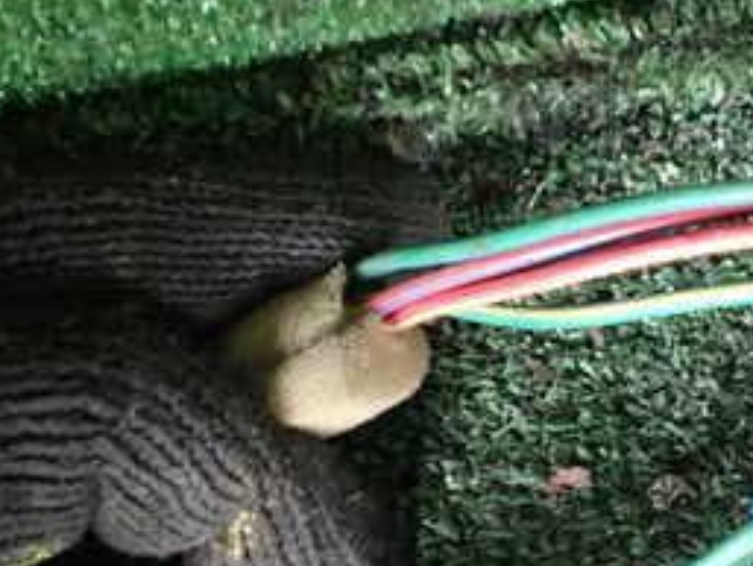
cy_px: 185
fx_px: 1523
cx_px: 803
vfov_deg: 20.9
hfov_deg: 25.9
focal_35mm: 70
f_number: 2.3
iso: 320
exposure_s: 1/30
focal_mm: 5.4
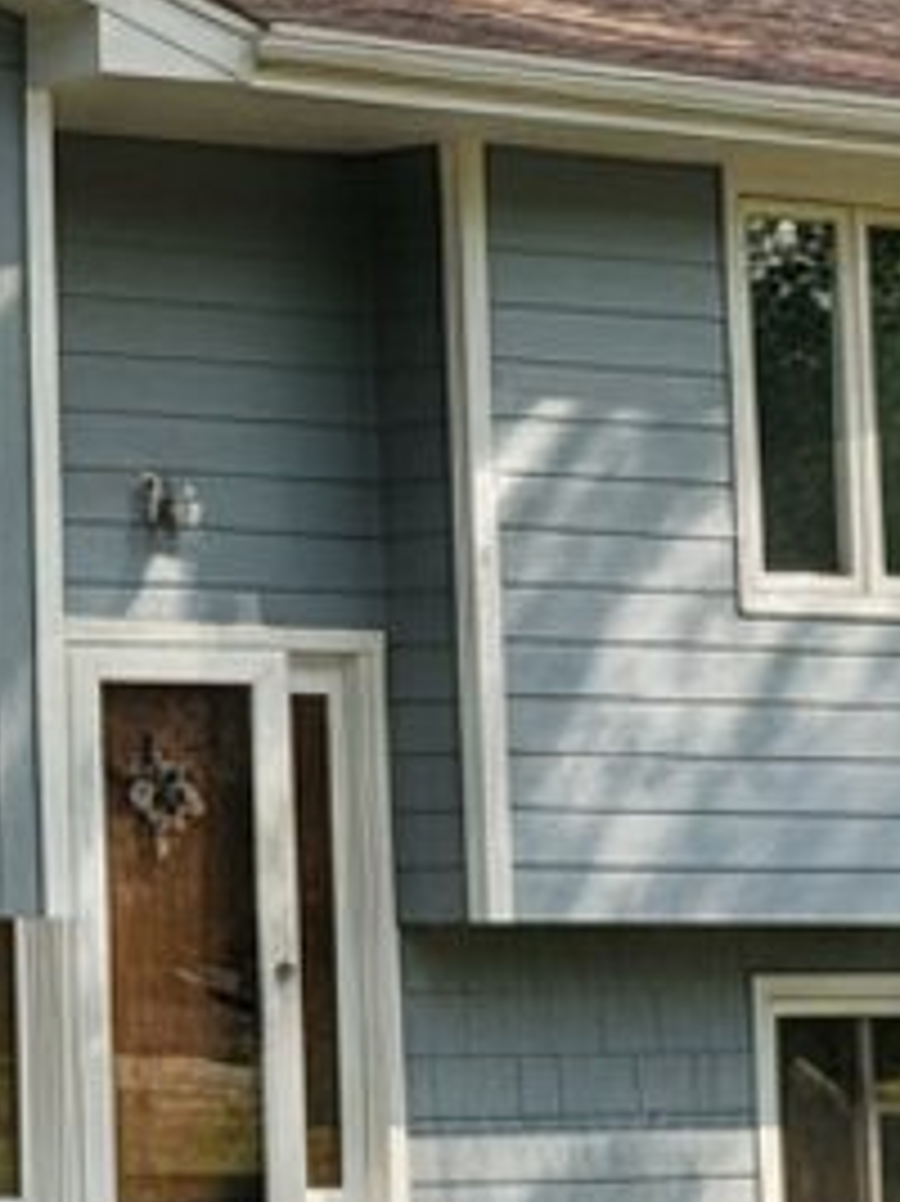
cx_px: -477
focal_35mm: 108
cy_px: -63
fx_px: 3747
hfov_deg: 12.9
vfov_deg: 17.7
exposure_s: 1/84
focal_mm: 6.8
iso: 715
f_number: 1.68
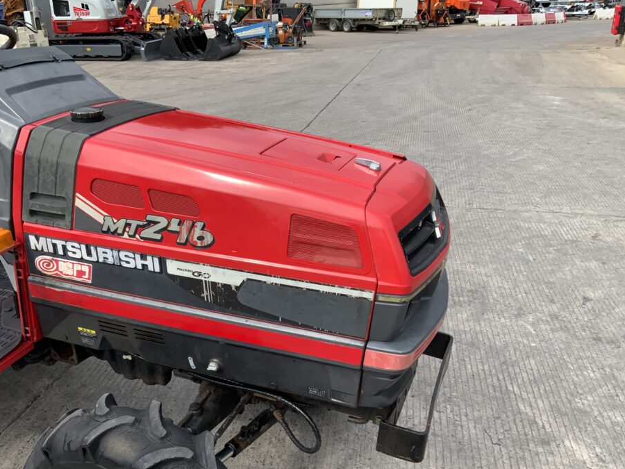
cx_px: 288
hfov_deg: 55.3
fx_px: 596
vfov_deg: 42.9
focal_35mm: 33
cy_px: 252
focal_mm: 3
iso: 16
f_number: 1.8
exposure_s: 1/1098
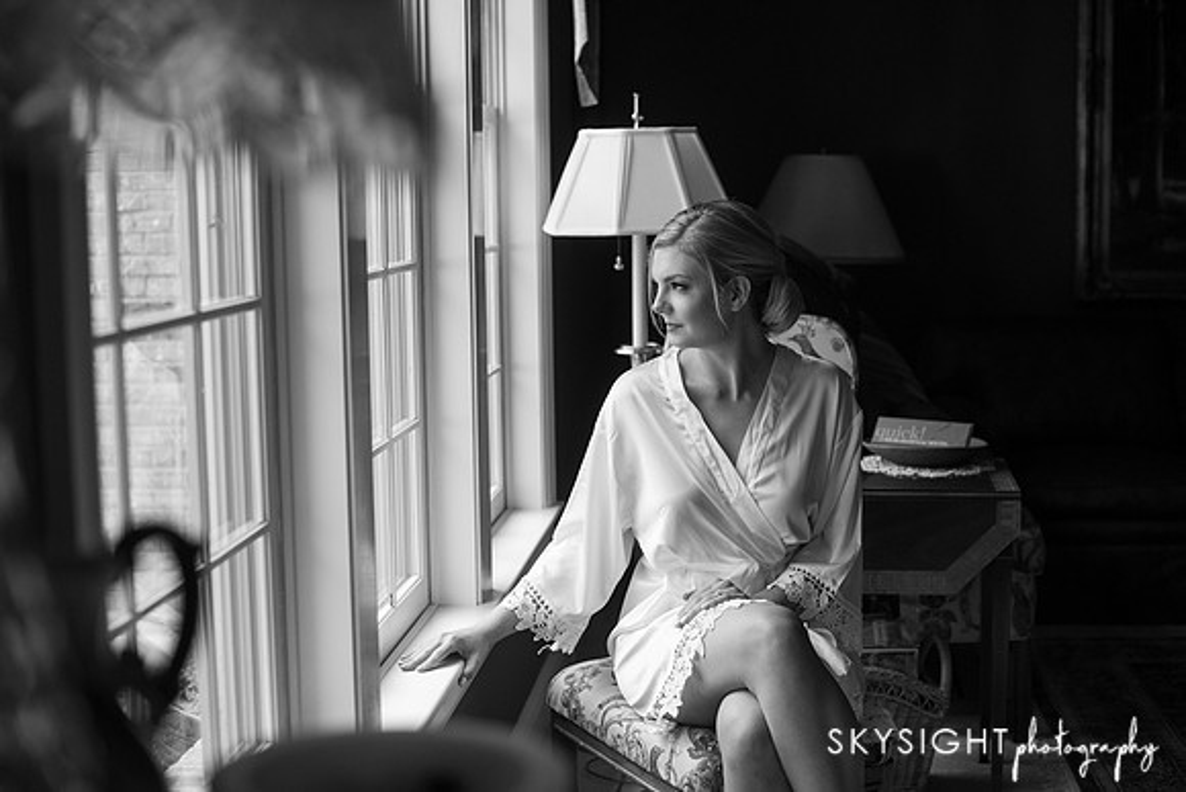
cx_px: 593
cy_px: 396
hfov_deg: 39.6
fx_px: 1648
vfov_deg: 27.0
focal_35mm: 50
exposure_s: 1/500
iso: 2500
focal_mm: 50
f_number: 2.8
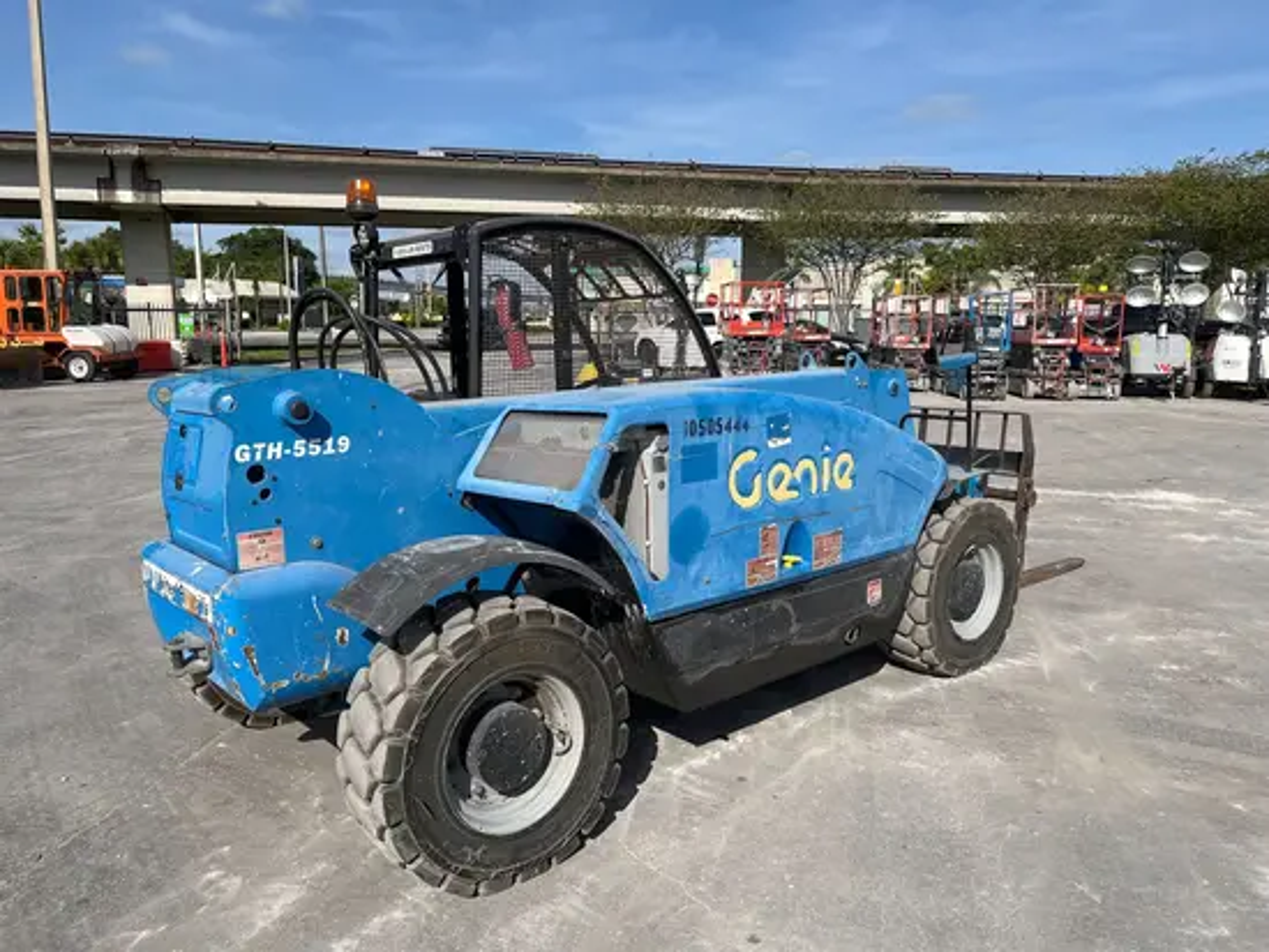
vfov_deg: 53.1
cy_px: 476
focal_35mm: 26
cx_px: 634
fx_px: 954
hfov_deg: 67.3
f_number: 1.6
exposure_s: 1/4484
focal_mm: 5.1
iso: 50
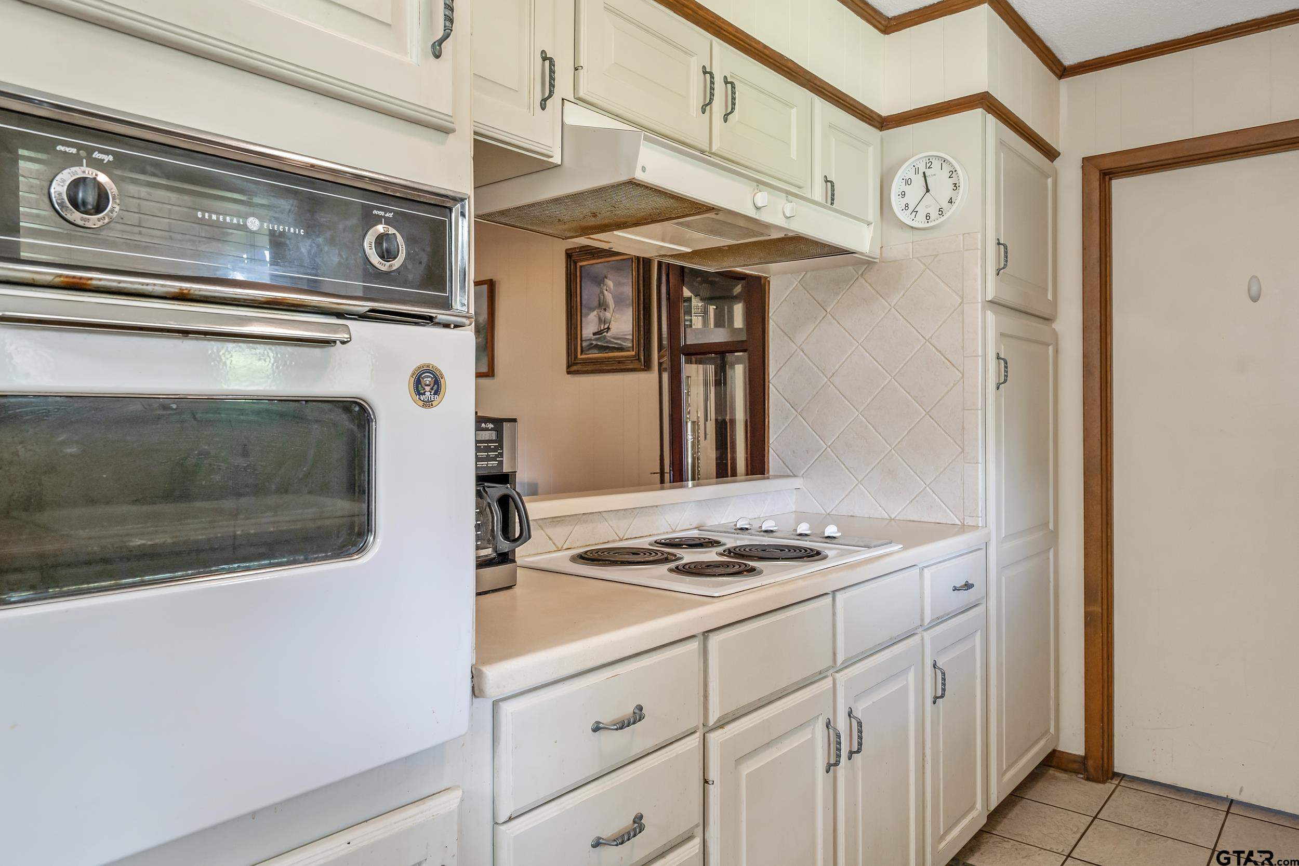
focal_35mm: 24
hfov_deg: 73.7
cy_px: 433
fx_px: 866
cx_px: 650
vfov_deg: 53.1
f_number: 8
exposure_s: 1/8
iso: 800
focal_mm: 24
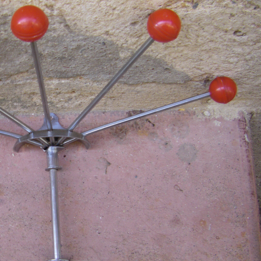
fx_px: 461
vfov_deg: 31.6
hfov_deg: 31.0
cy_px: 148
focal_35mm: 54
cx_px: 58
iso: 160
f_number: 3.5
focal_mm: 6.3
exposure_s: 1/100
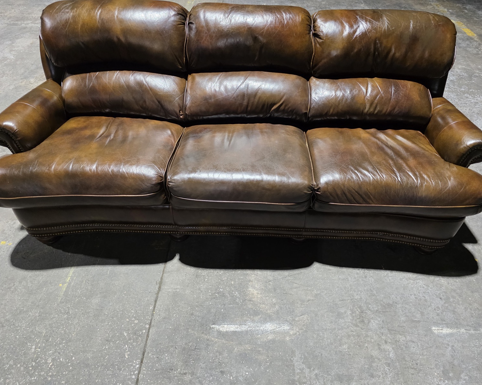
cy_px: 193
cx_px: 253
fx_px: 342
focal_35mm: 24
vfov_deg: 58.8
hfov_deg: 70.2
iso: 800
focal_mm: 6.3
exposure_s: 1/120
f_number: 1.7
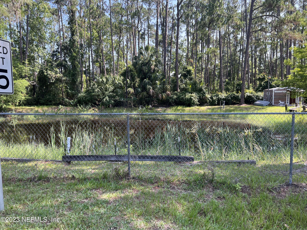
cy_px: 115
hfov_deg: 67.3
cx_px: 154
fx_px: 231
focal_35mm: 26
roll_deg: -3.1
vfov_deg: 53.1
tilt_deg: -4.5
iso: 50
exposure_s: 1/581
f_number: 1.5
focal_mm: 5.7
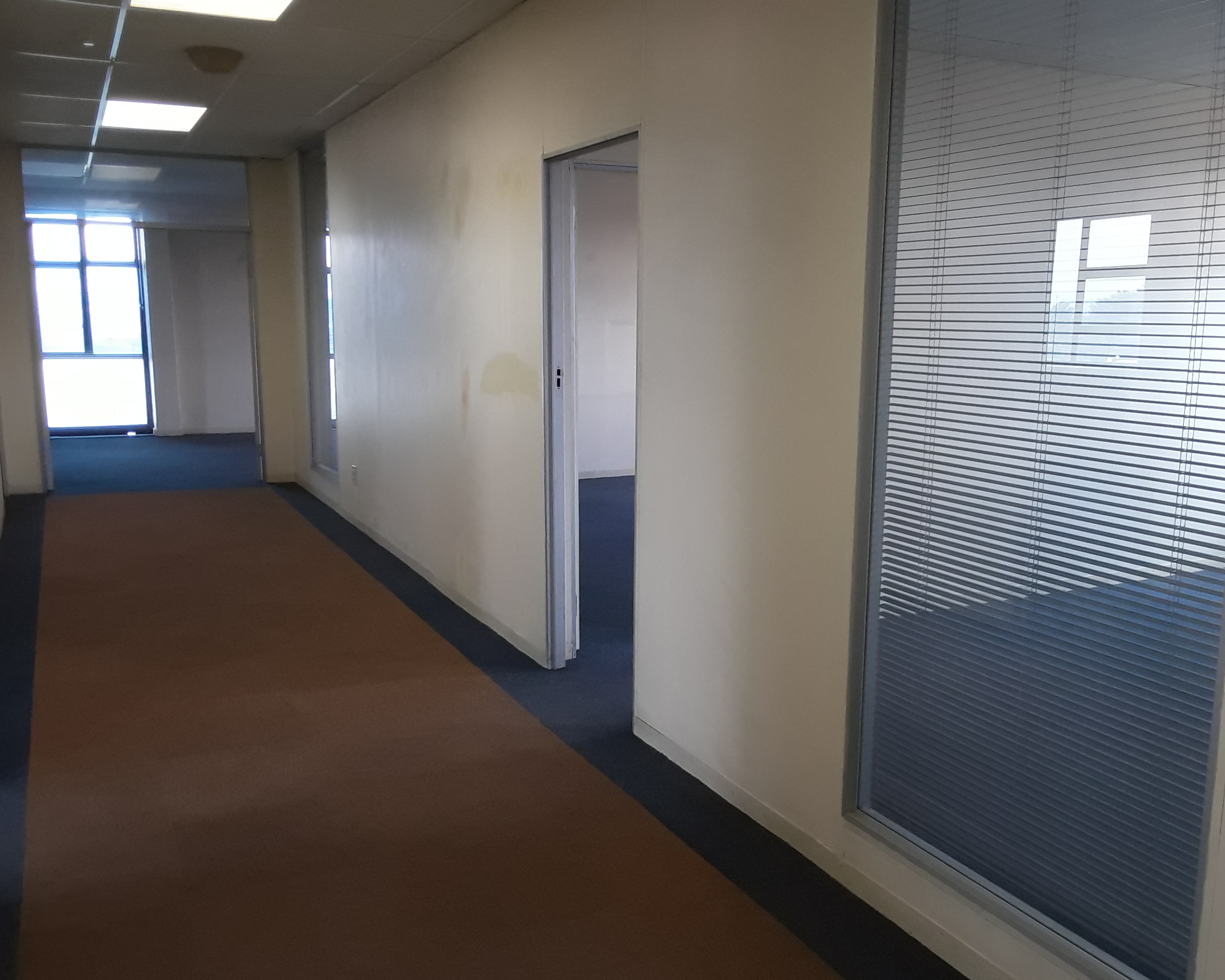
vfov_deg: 45.8
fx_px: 1160
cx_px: 657
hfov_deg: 55.6
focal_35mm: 32
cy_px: 499
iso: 64
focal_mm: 2.2
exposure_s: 1/50
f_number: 1.9
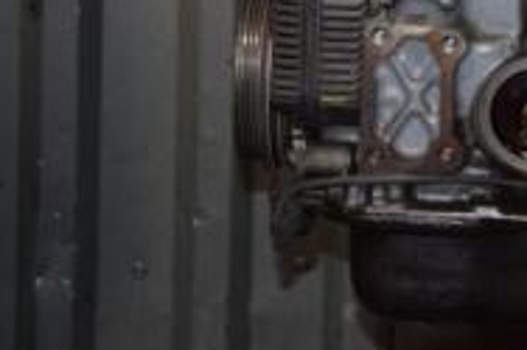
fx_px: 2238
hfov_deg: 12.9
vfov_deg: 8.8
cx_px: 720
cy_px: -123
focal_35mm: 153
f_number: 5
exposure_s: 1/60
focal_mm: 32
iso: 800
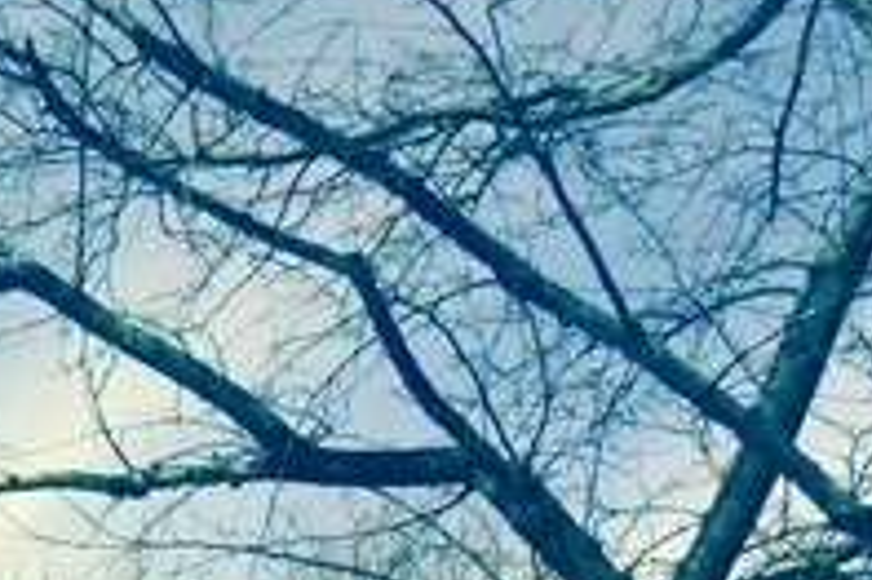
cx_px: -425
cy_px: 996
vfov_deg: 12.8
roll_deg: +0.3
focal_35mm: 98
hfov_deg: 18.5
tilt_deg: +8.1
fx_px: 2372
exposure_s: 1/1866
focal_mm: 4.15
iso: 32
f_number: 2.2
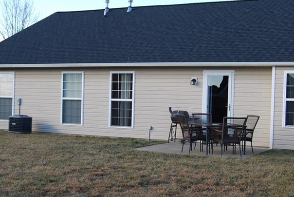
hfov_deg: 32.9
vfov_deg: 22.3
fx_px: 499
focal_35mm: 61
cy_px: 118
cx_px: 149
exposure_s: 1/125
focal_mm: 24
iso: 100
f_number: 5.6
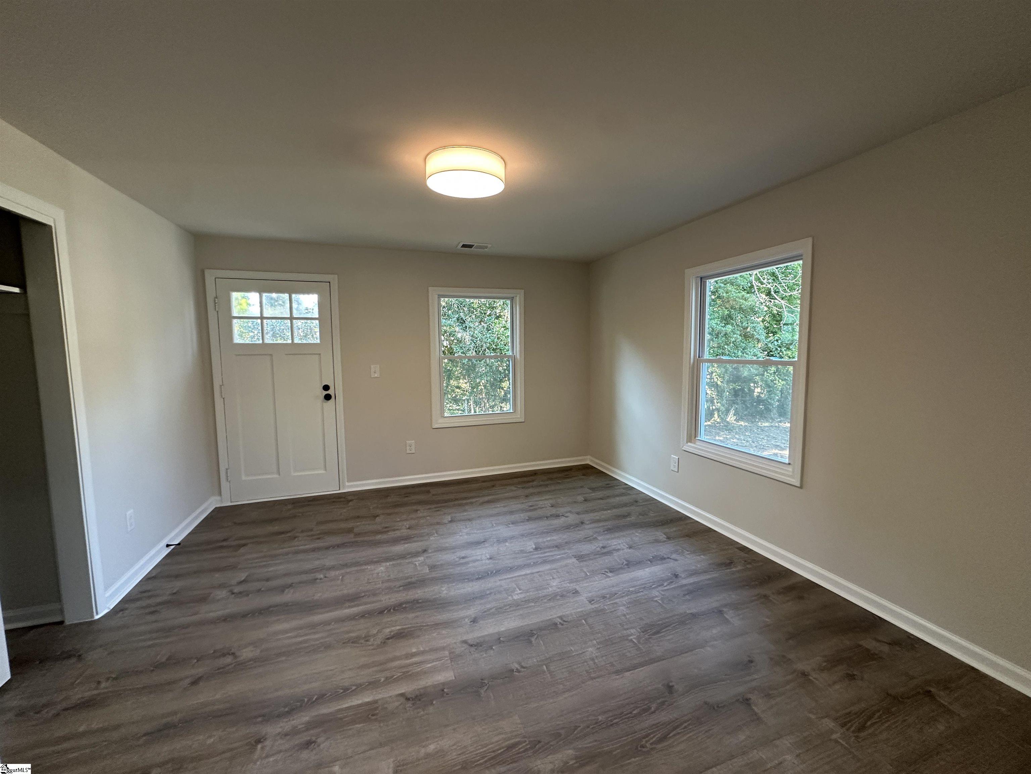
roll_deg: +0.0
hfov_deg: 102.1
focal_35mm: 14
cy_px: 387
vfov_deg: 85.7
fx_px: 417
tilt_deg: -4.0
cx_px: 516
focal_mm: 2.22
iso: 200
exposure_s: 1/60
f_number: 2.2
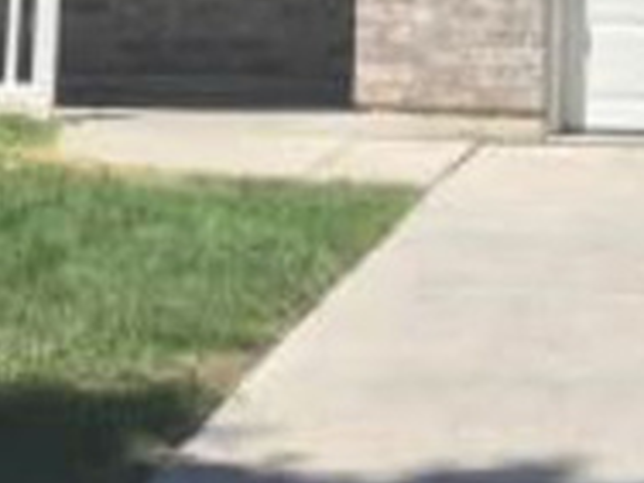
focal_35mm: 158
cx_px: 504
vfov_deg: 8.4
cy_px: -802
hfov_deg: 12.5
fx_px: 2939
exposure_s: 1/855
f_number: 2.2
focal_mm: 4.15
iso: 25
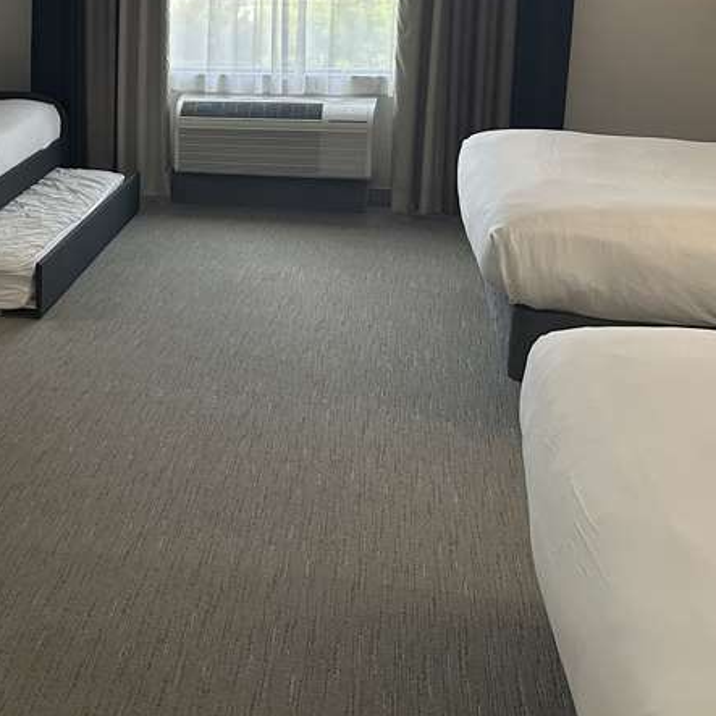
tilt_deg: -11.1
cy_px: 163
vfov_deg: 33.8
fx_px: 1147
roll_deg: +0.7
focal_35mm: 49
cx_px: 18
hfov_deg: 32.2
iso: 200
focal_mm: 6.86
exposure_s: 1/120
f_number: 1.78
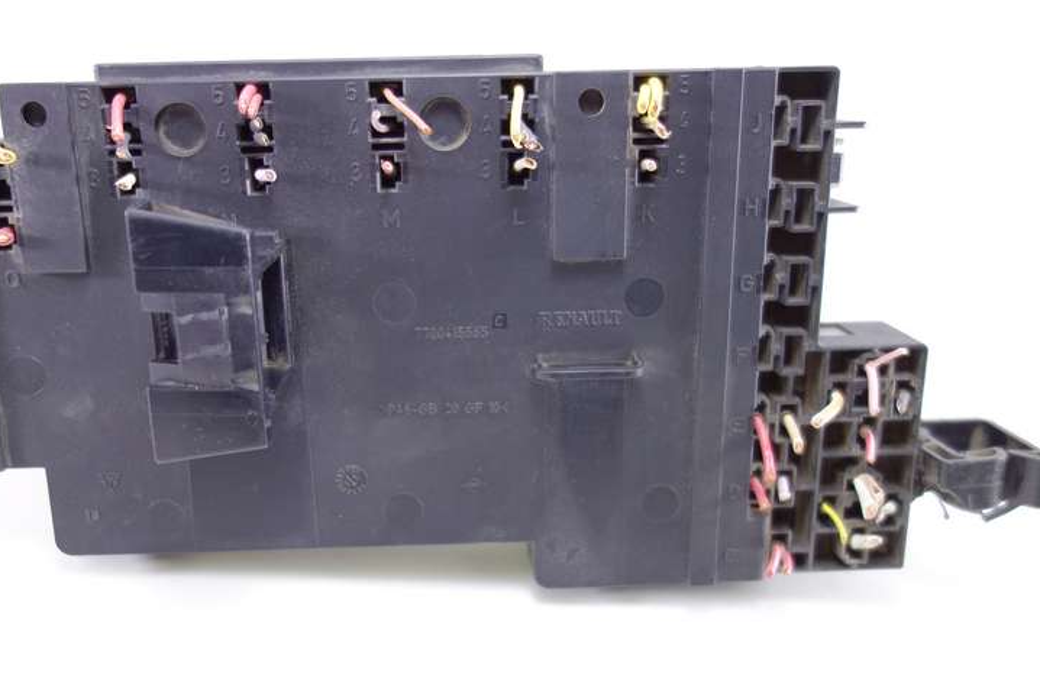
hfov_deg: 58.6
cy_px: 346
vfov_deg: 41.1
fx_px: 925
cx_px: 464
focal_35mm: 32
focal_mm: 10.4
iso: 125
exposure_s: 1/50
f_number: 1.8
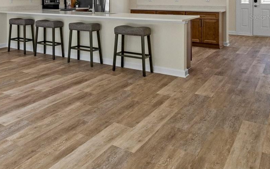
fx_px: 272
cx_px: 7
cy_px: 17
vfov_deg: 32.7
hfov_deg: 45.5
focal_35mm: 37
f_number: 8
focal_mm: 12
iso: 640
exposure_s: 1/8
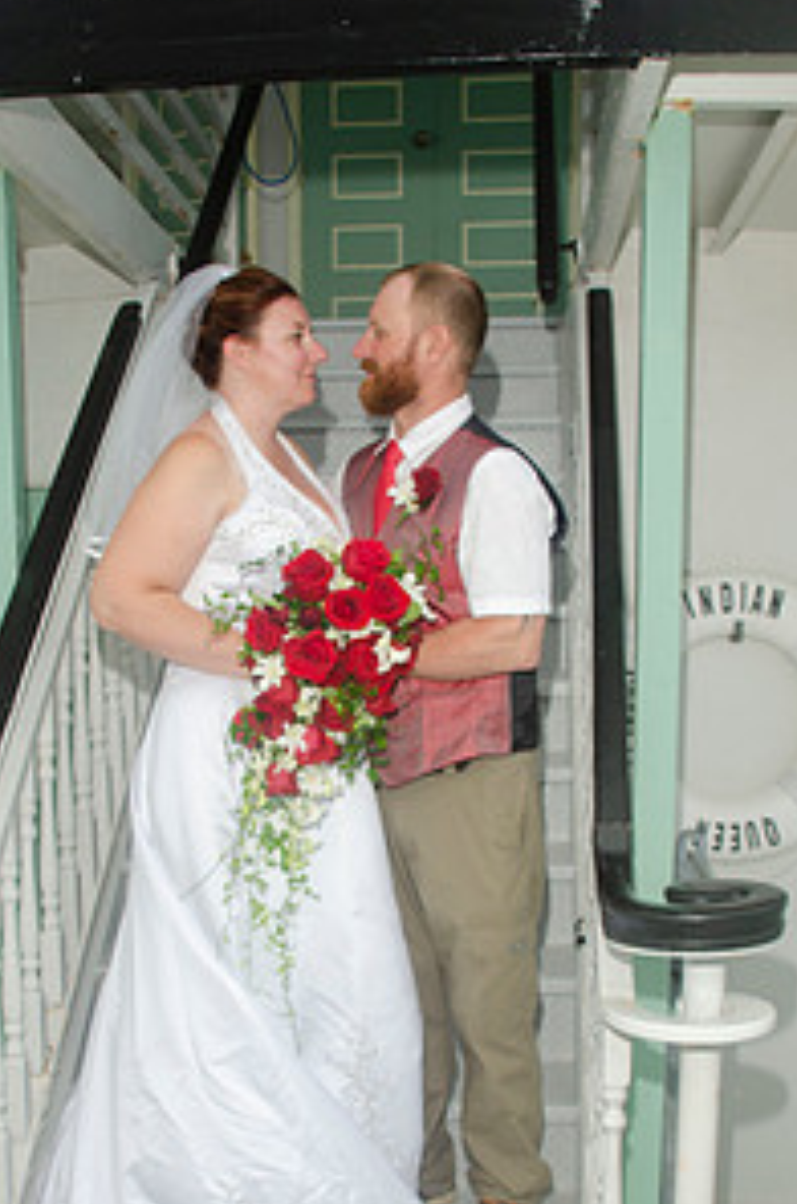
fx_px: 1368
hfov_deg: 32.5
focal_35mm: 41
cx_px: 374
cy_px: 850
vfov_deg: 46.4
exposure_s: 1/250
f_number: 5.6
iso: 100
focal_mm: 18
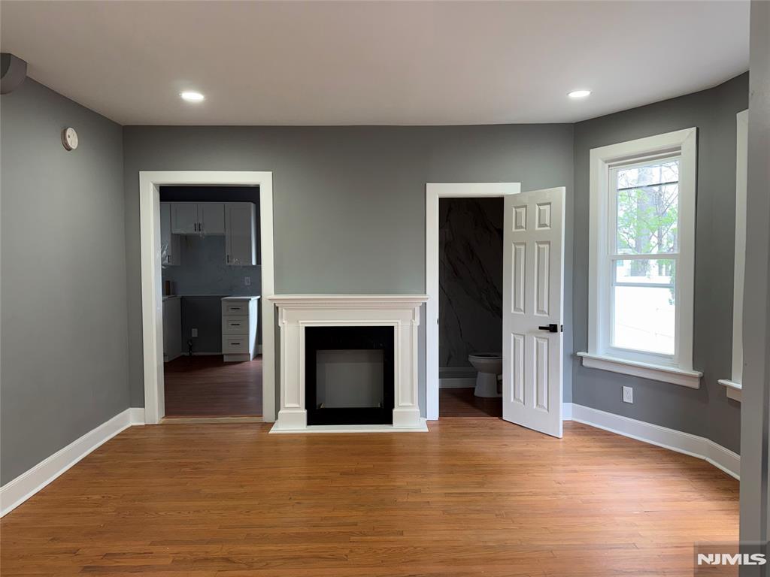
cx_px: 385
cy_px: 288
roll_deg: +0.3
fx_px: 534
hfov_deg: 71.6
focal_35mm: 24
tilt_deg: -2.5
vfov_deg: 56.8
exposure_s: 1/45
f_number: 1.78
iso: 64
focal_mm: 6.76
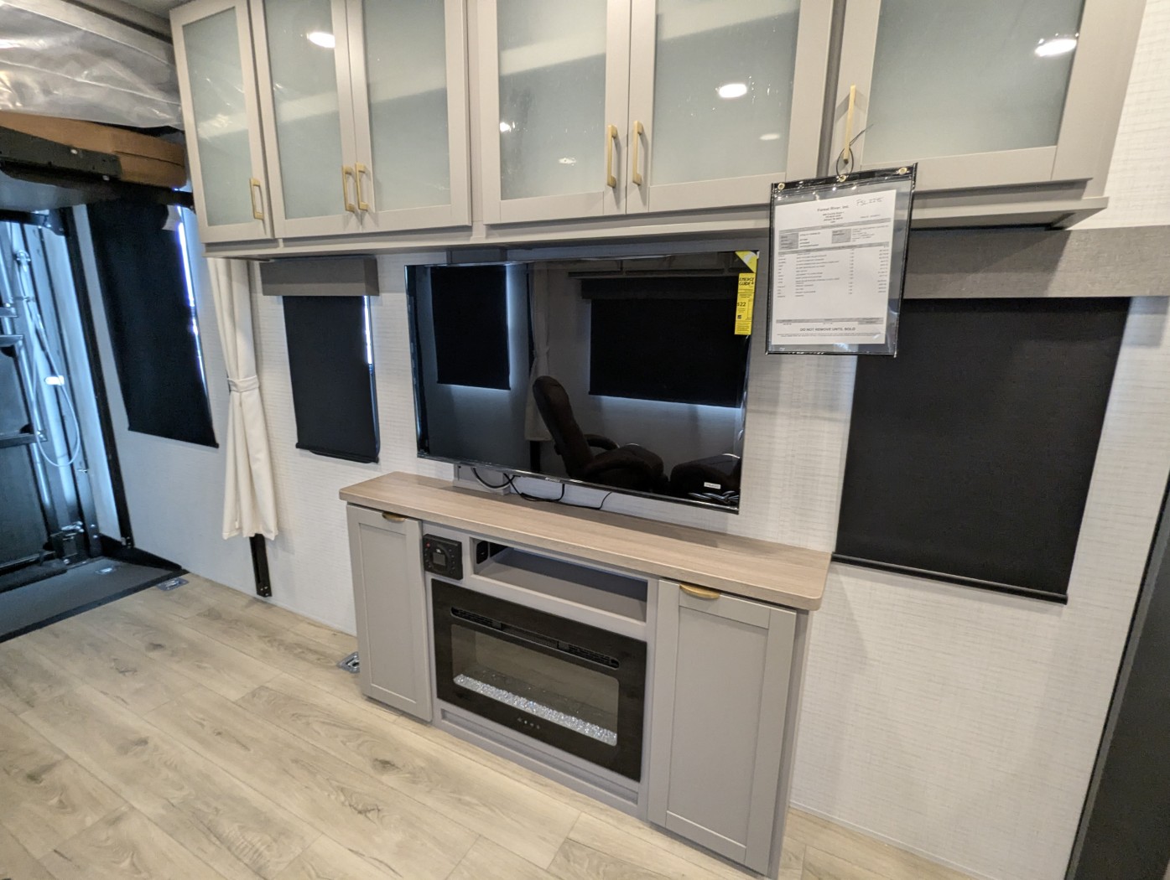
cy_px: 440
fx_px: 541
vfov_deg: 78.2
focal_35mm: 16
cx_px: 585
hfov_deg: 94.4
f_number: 2.2
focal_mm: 2.35
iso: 330
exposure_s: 1/42.4
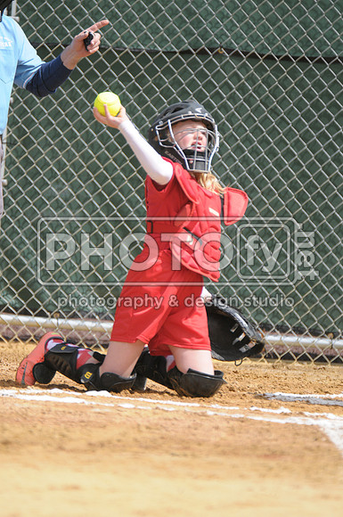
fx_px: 8600
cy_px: 258
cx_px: 172
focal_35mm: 600
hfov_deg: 2.3
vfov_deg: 3.4
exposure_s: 1/2000
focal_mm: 400
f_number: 4
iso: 400
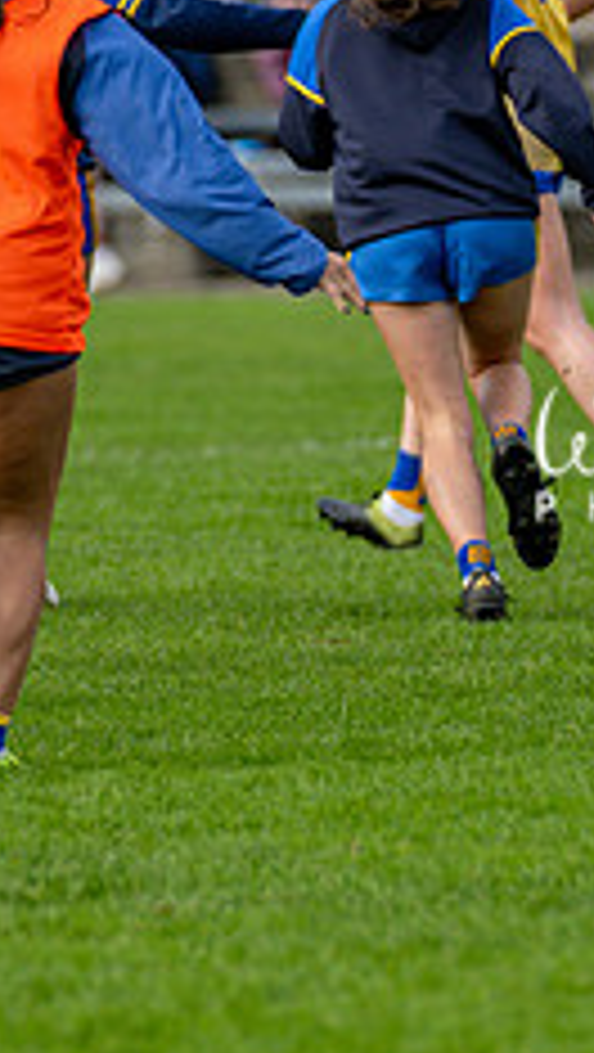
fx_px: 23945
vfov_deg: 2.5
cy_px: 364
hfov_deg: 1.4
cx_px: 828
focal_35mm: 857
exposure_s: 1/2500
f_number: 2.8
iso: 250
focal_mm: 220
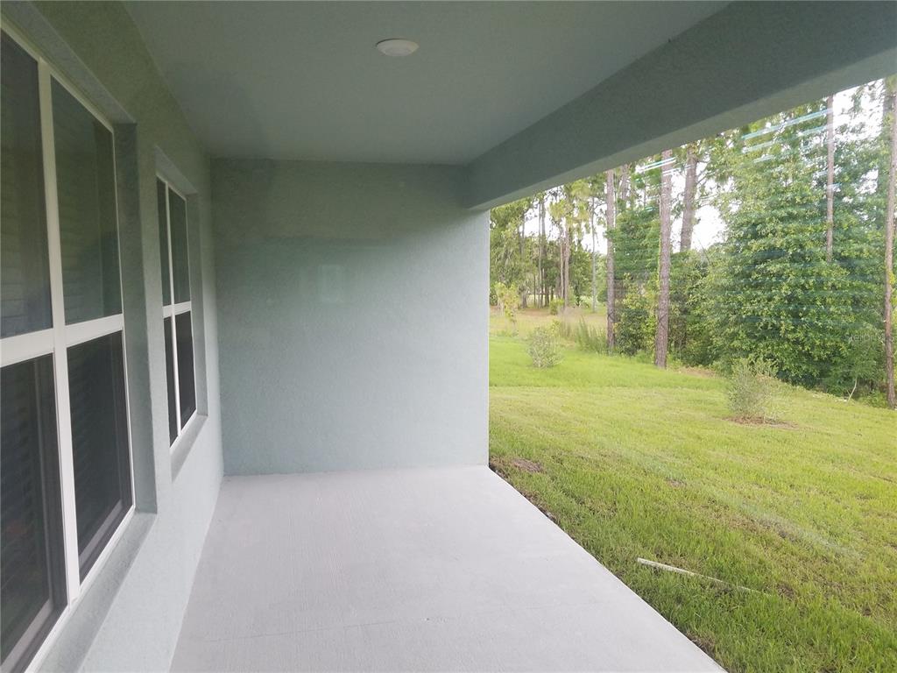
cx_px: 448
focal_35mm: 26
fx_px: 674
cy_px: 336
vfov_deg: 53.1
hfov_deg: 67.3
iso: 80
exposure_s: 1/60
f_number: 1.7
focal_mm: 4.2
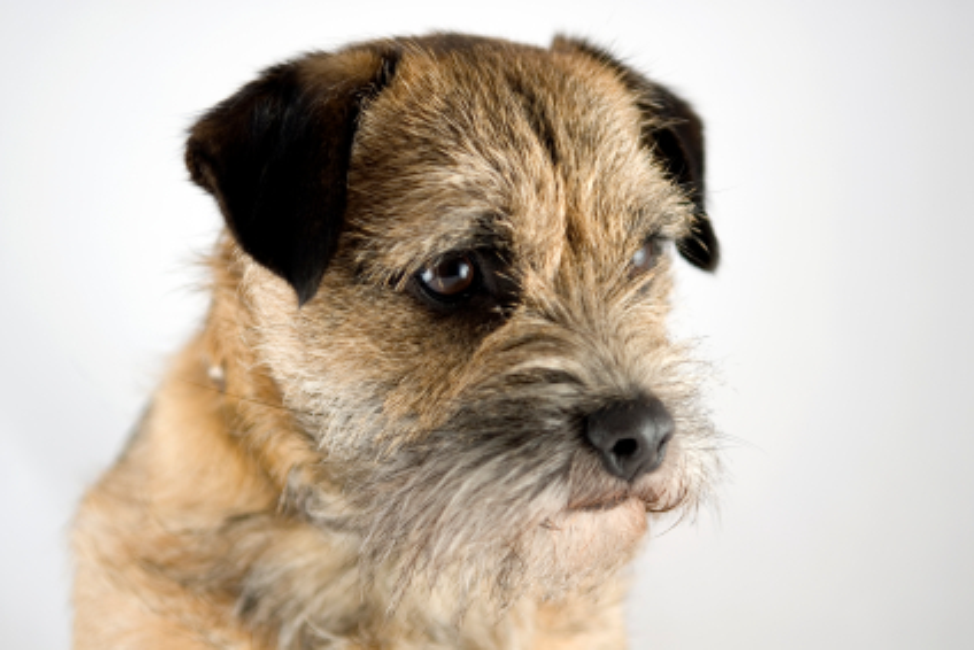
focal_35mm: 82
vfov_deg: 16.6
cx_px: 487
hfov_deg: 24.6
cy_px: 325
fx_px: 2233
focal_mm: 55
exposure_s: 1/60
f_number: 2.8
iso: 100
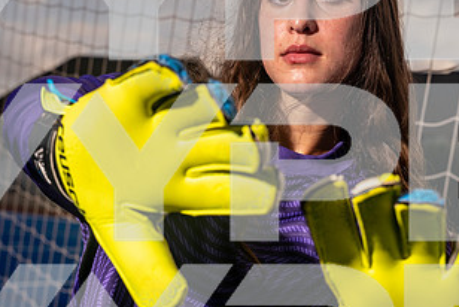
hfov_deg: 21.2
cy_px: 163
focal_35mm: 96
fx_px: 1225
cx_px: 201
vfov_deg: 14.3
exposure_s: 1/250
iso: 100
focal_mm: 51
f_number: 5.6
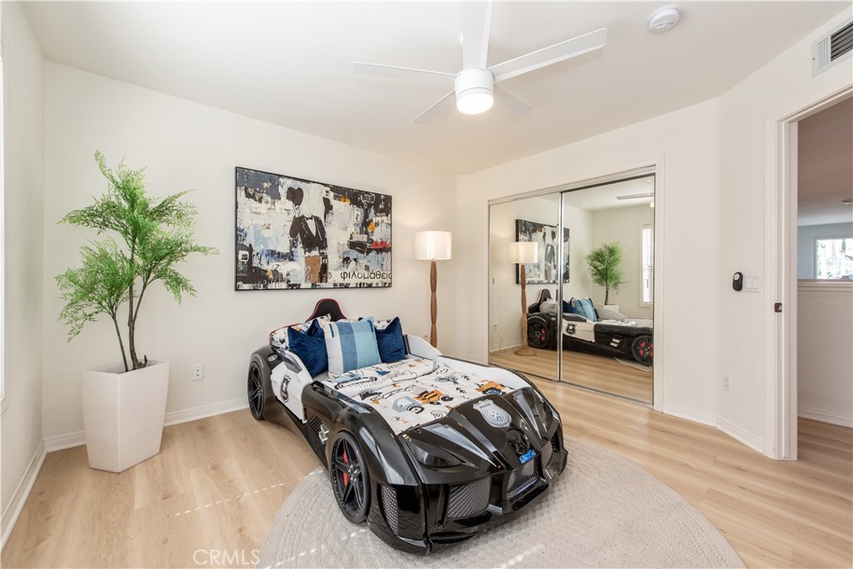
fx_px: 332
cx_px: 426
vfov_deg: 81.2
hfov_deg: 104.2
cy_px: 284
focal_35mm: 14
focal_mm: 14
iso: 500
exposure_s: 1/125
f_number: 5.6
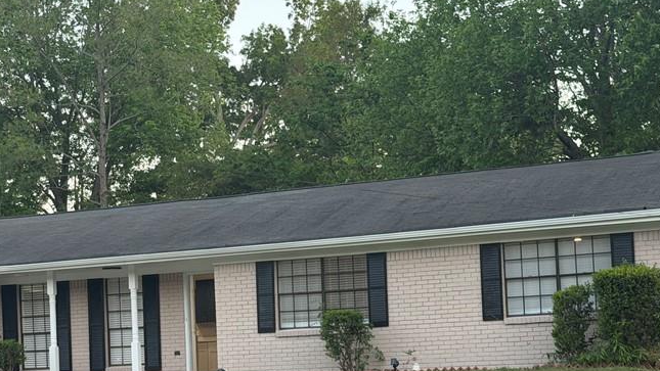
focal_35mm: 83
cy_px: 318
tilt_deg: +2.2
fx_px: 1453
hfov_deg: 25.4
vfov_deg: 14.5
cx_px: 209
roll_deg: +2.5
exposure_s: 1/216
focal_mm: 6.76
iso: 160
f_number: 1.78
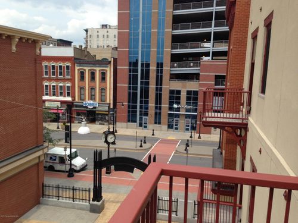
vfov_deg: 42.9
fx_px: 284
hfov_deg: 55.4
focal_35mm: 33
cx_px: 149
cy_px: 112
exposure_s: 1/1323
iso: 50
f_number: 2.4
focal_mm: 4.12
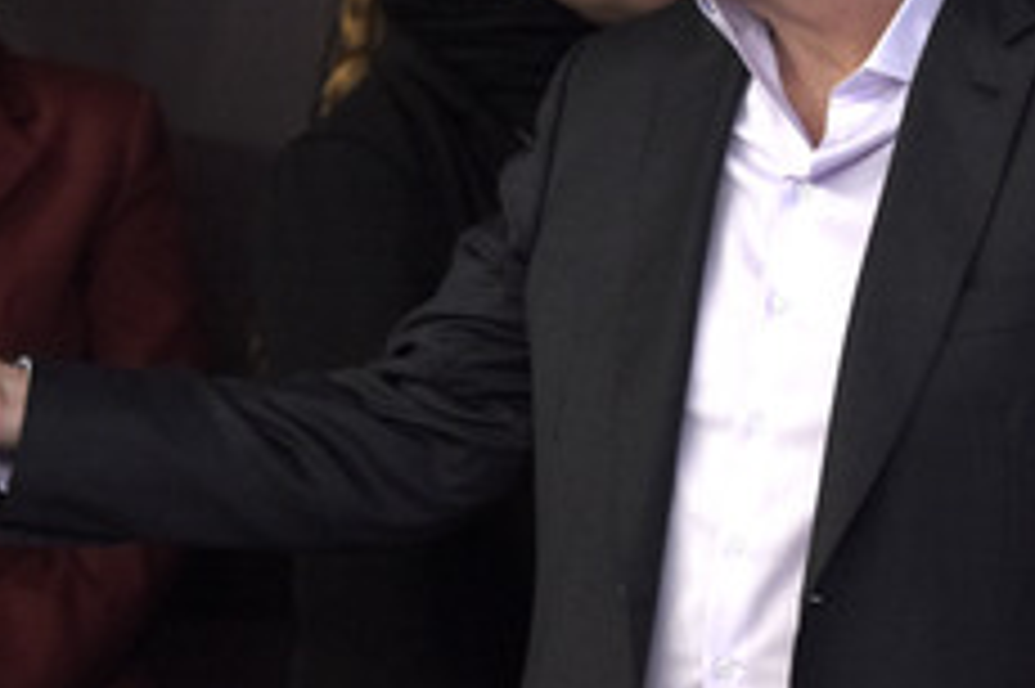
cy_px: 108
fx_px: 9796
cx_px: 466
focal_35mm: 341
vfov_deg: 4.0
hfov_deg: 6.0
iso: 640
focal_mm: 116
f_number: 3.5
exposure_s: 1/320
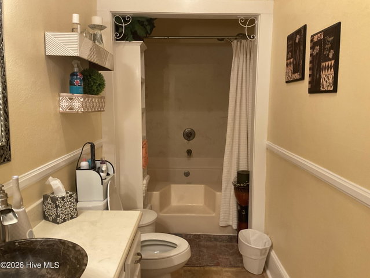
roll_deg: +0.3
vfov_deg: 48.3
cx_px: 185
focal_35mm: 29
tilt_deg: -7.8
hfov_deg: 61.6
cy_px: 139
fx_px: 310
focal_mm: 3
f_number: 1.8
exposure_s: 1/60
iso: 125
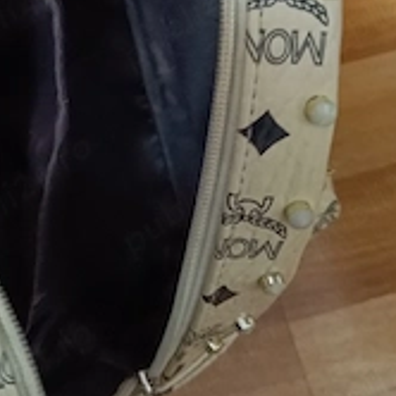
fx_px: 660
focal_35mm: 51
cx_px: 62
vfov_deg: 31.8
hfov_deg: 32.2
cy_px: 38
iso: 891
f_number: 1.88
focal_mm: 5.59
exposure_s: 1/25
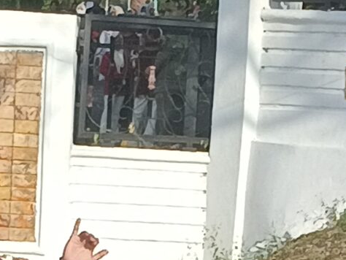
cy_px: 572
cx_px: 181
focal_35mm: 270
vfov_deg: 5.4
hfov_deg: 7.3
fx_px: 2700
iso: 100
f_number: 1.79
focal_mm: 4.84
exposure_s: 1/553
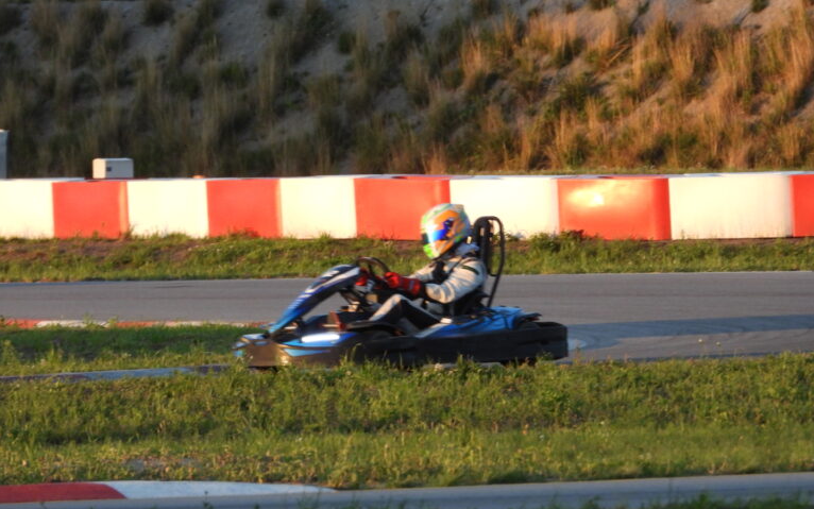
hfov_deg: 3.0
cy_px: 272
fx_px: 15331
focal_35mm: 691
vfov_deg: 1.9
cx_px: 407
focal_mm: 117
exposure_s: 1/250
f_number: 5
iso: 250
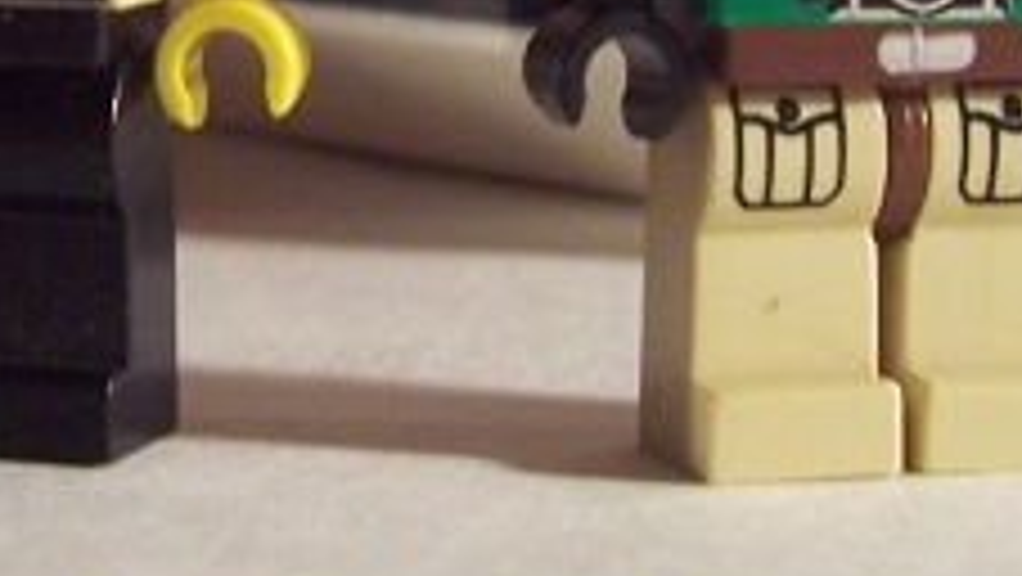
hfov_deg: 18.6
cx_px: 194
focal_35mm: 114
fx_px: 3091
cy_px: -268
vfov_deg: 10.3
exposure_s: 1/20
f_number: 2.7
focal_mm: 5.6
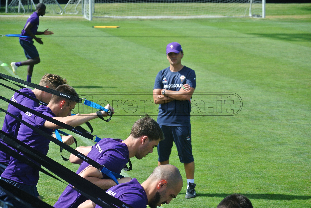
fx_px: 1332
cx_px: 156
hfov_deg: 13.3
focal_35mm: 154
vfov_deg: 8.9
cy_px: 104
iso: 100
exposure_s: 1/500
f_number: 4.5
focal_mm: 57.2
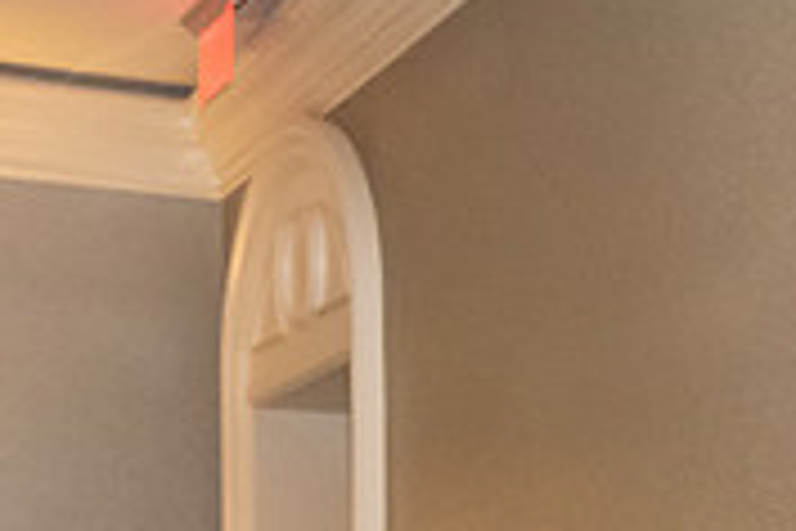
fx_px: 2719
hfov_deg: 15.3
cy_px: 861
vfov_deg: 10.6
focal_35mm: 123
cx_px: 1232
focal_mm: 20
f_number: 3.5
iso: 6400
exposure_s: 1/60
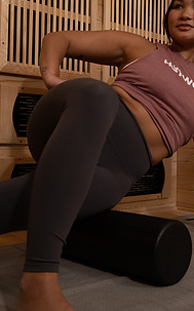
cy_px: 134
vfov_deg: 38.1
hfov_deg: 24.4
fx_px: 449
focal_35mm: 53
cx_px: 108
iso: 640
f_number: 5.6
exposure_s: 1/60
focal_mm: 35
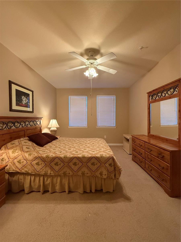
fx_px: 98
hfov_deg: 85.7
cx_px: 90
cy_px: 121
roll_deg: -0.2
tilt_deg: +0.2
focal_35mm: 14
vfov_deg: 102.1
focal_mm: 2.22
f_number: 2.2
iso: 500
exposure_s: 1/60
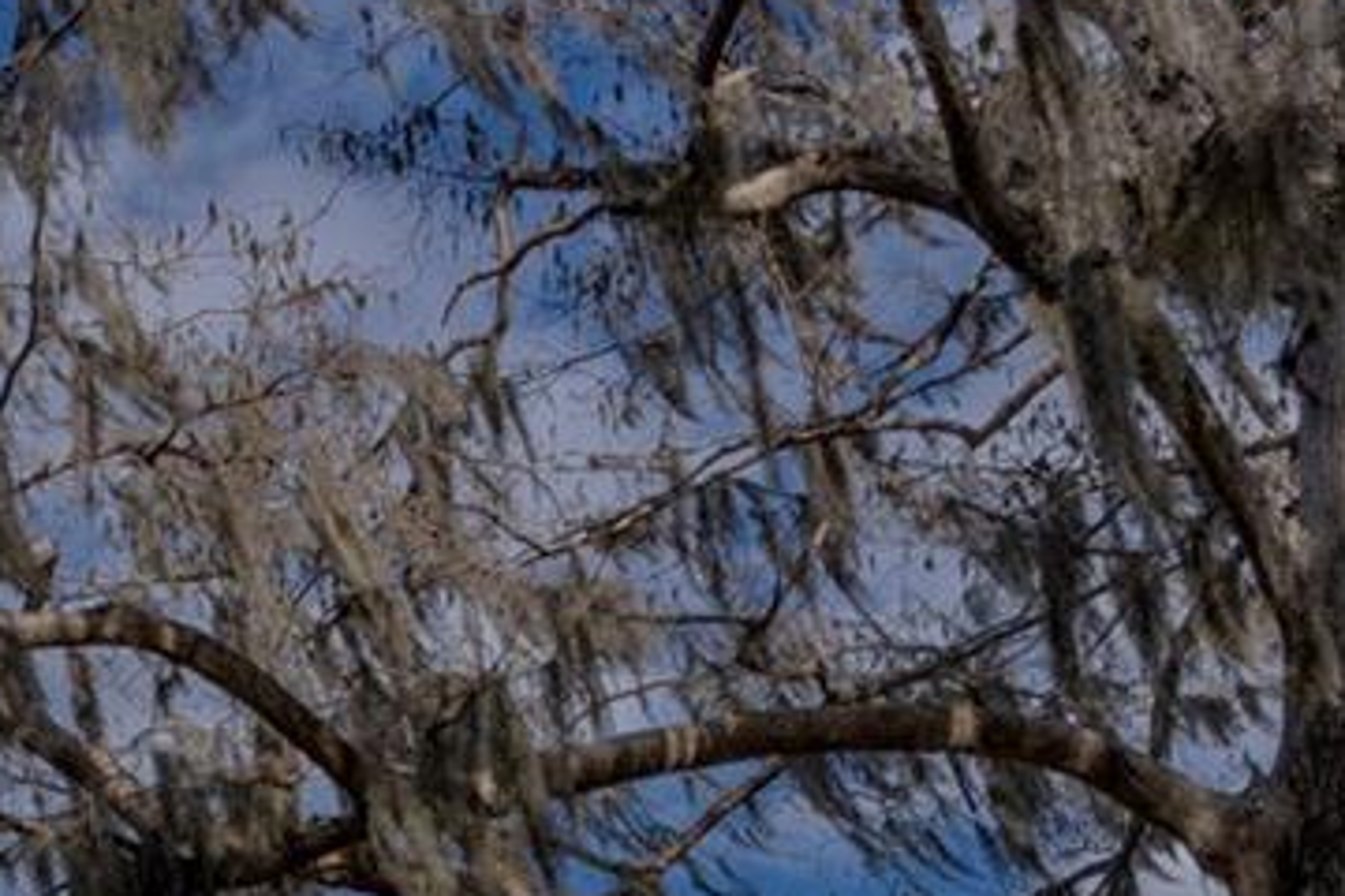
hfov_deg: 21.7
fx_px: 3325
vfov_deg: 13.0
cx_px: -131
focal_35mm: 89
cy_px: 1882
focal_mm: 20
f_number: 10
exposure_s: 1/200
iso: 50
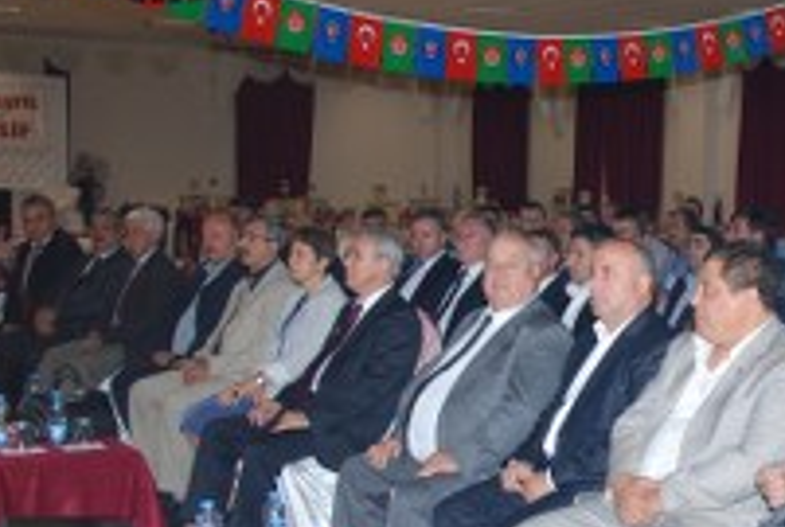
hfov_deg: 28.1
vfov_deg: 19.7
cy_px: 371
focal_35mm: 69
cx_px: 703
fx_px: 1508
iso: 200
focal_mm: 22
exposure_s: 1/60
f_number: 4
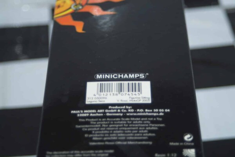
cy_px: 78
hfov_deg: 19.5
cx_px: 118
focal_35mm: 105
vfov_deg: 13.0
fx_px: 685
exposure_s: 1/60
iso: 200
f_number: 5.6
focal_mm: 70
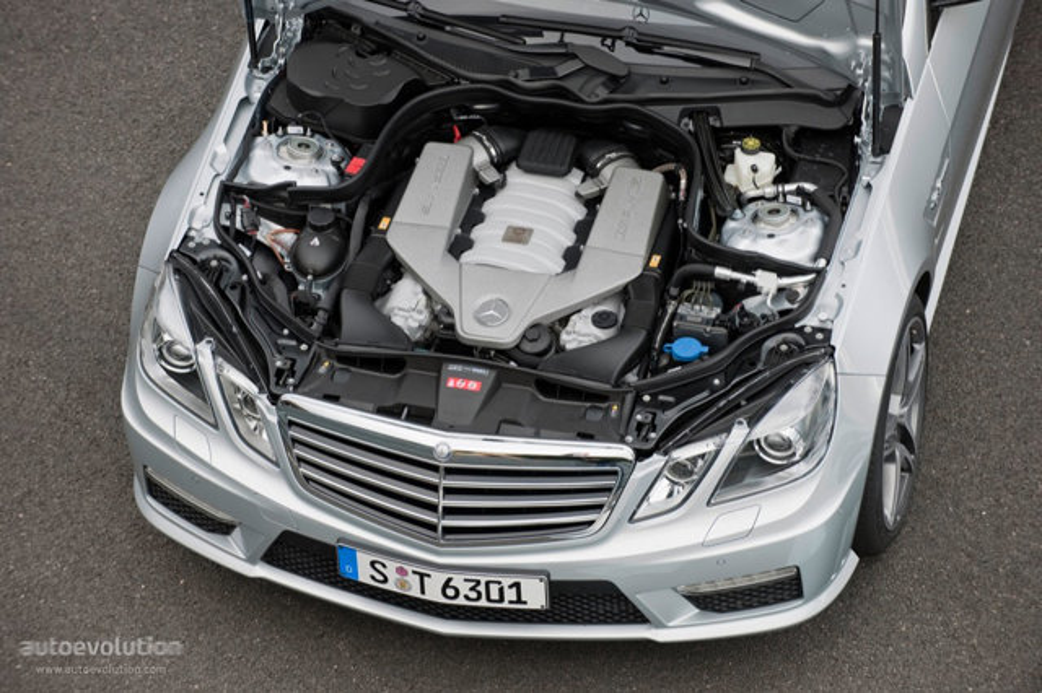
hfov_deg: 12.1
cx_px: 521
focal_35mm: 170
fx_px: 4918
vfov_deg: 8.1
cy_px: 346
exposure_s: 1/100
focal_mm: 170
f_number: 4
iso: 100
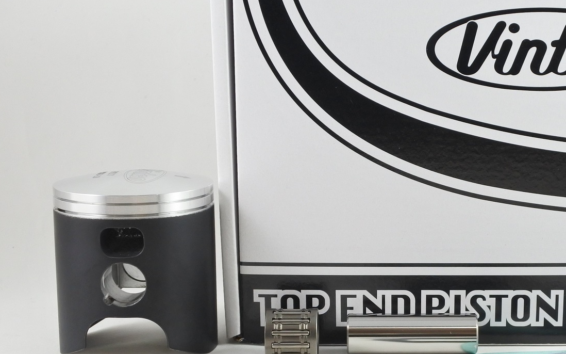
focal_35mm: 61
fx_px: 941
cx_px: 402
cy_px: 228
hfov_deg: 33.0
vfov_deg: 21.2
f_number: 4
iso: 560
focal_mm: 14.3
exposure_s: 1/125
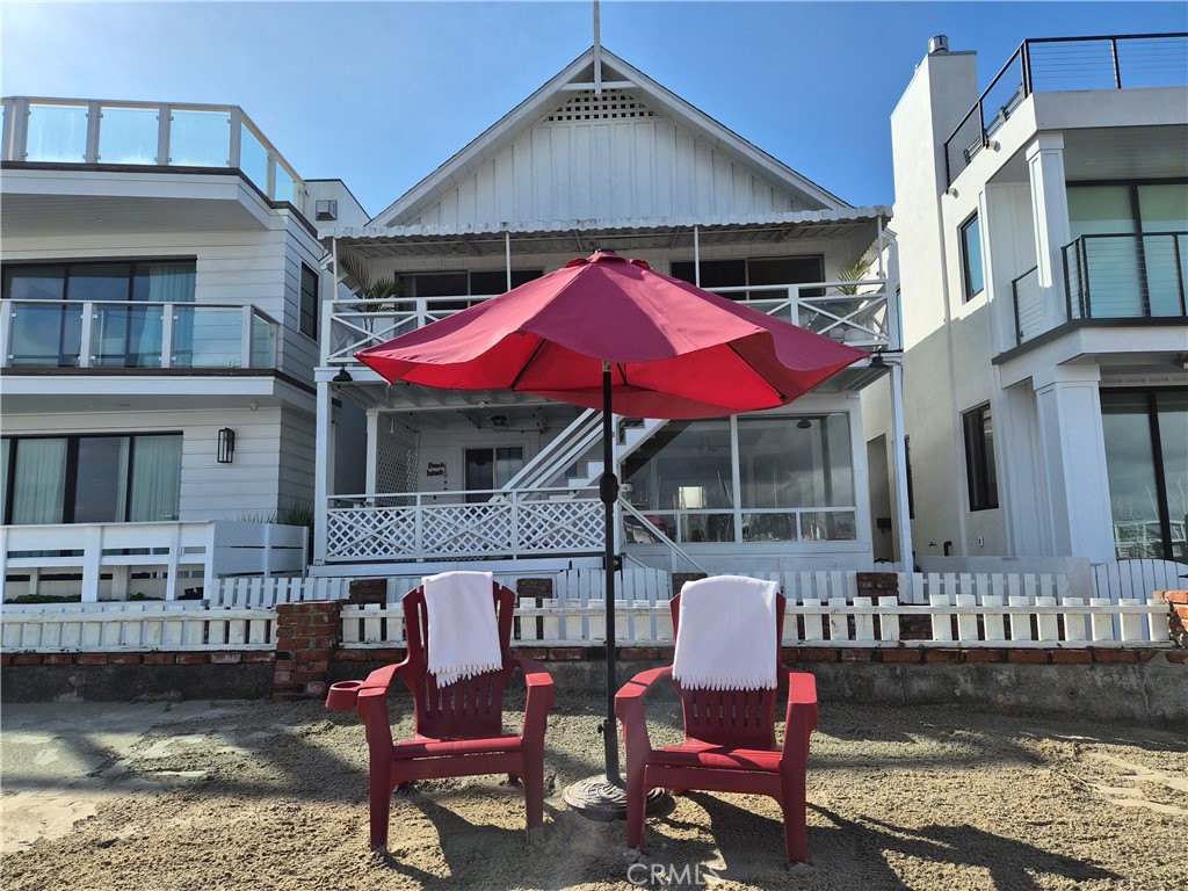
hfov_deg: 73.9
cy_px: 446
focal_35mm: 23
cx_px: 594
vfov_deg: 58.9
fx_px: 789
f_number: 1.8
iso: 80
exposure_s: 1/7200
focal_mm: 5.4
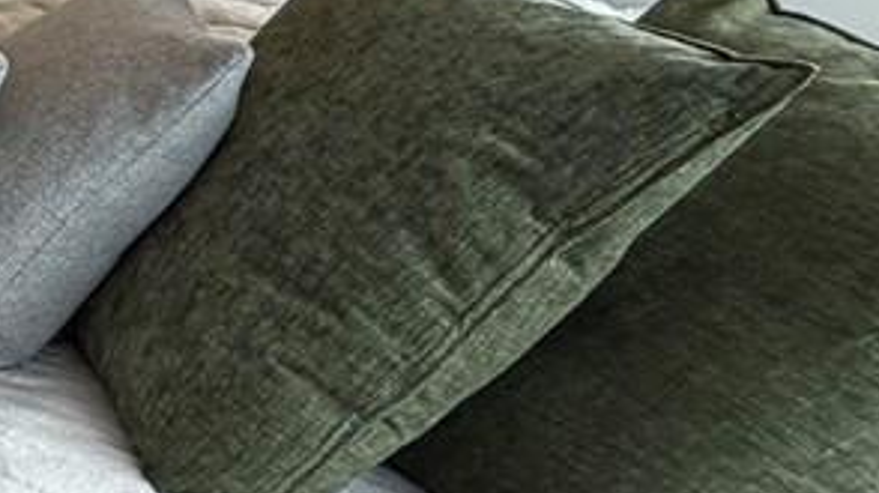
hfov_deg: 16.0
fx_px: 1933
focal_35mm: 83
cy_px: 134
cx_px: -1106
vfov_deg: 14.5
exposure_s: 1/120
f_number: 2.2
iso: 160
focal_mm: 2.22
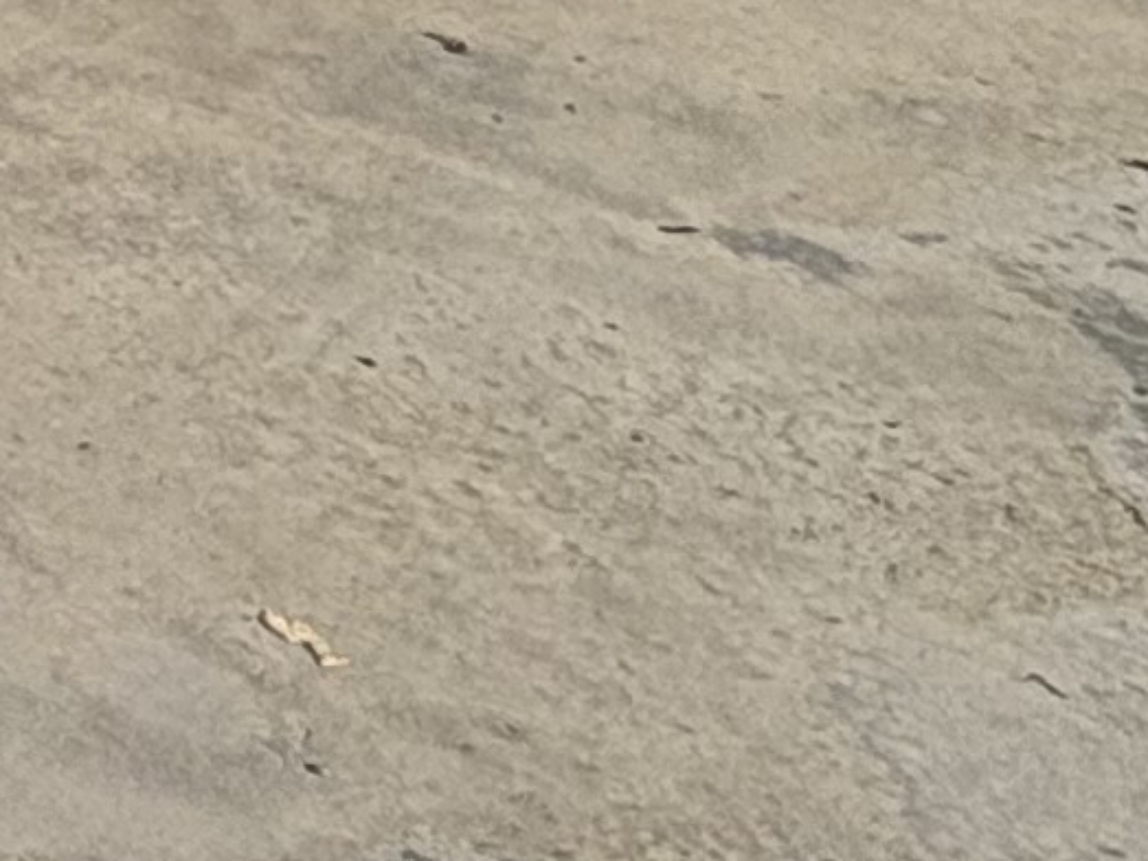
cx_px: -1826
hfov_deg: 12.7
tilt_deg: -8.0
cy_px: -1408
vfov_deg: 10.9
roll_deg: +0.7
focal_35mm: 108
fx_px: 3581
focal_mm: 2.22
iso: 50
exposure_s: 1/6135
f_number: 2.2
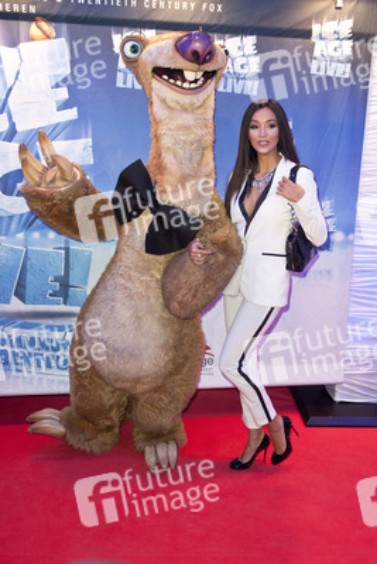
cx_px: 188
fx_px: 534
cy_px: 282
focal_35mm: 34
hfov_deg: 38.9
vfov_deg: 55.8
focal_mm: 34
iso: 1600
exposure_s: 1/200
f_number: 5.6
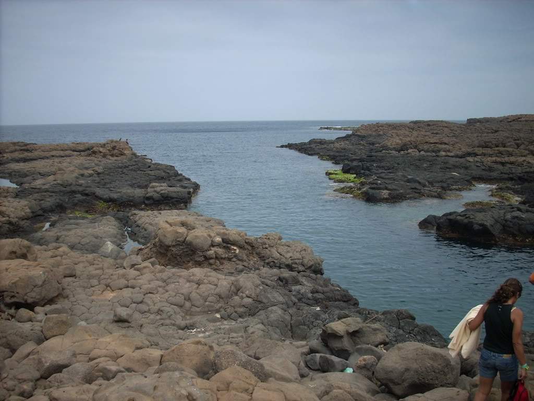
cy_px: 200
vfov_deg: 38.7
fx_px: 571
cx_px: 267
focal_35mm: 37
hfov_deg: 50.1
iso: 64
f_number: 5.6
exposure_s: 1/324
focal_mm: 6.2
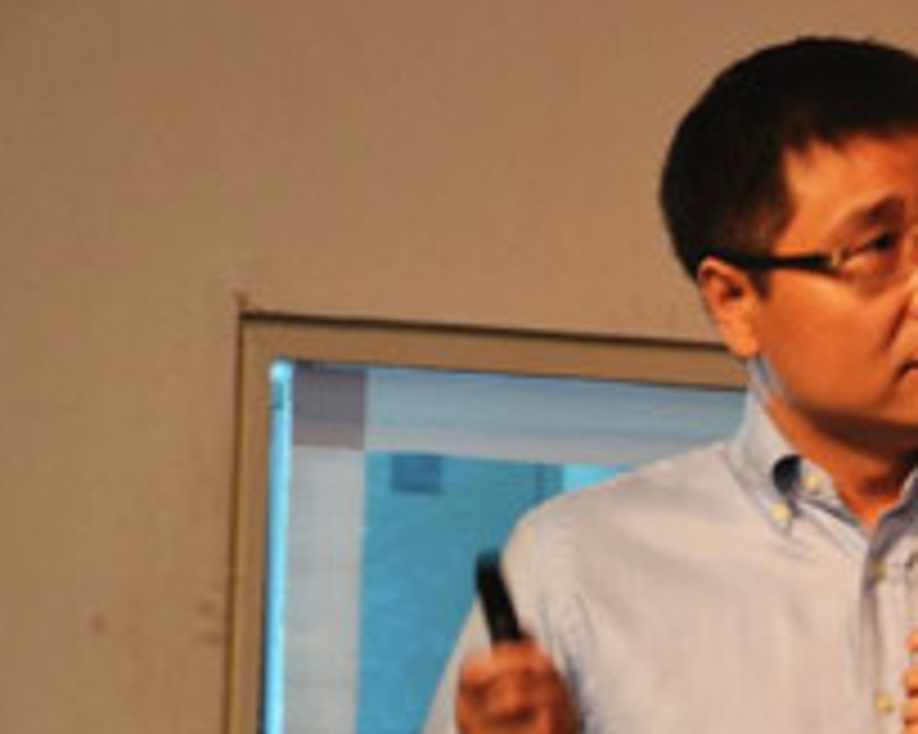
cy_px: 624
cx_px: 878
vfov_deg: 4.3
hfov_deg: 5.3
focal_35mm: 362
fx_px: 9835
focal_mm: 105
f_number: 5.6
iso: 1000
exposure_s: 1/20
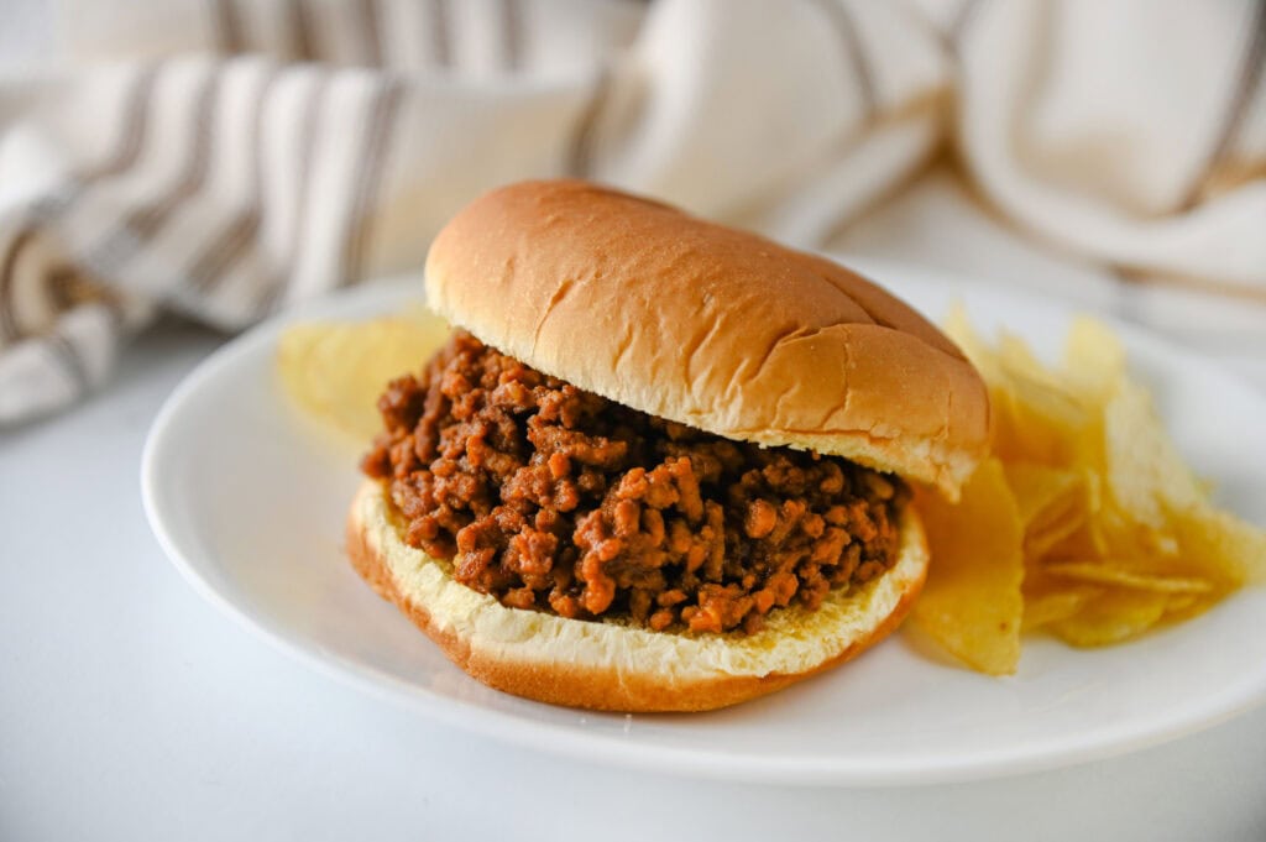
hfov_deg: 23.9
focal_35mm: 85
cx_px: 633
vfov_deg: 16.0
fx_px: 2987
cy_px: 421
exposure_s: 1/125
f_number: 4
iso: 400
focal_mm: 85
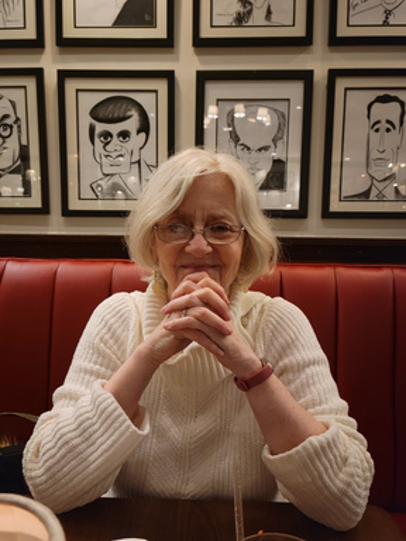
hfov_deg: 49.7
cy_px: 270
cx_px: 203
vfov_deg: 63.4
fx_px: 438
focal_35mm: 28
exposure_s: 1/15
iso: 500
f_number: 2
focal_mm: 5.9
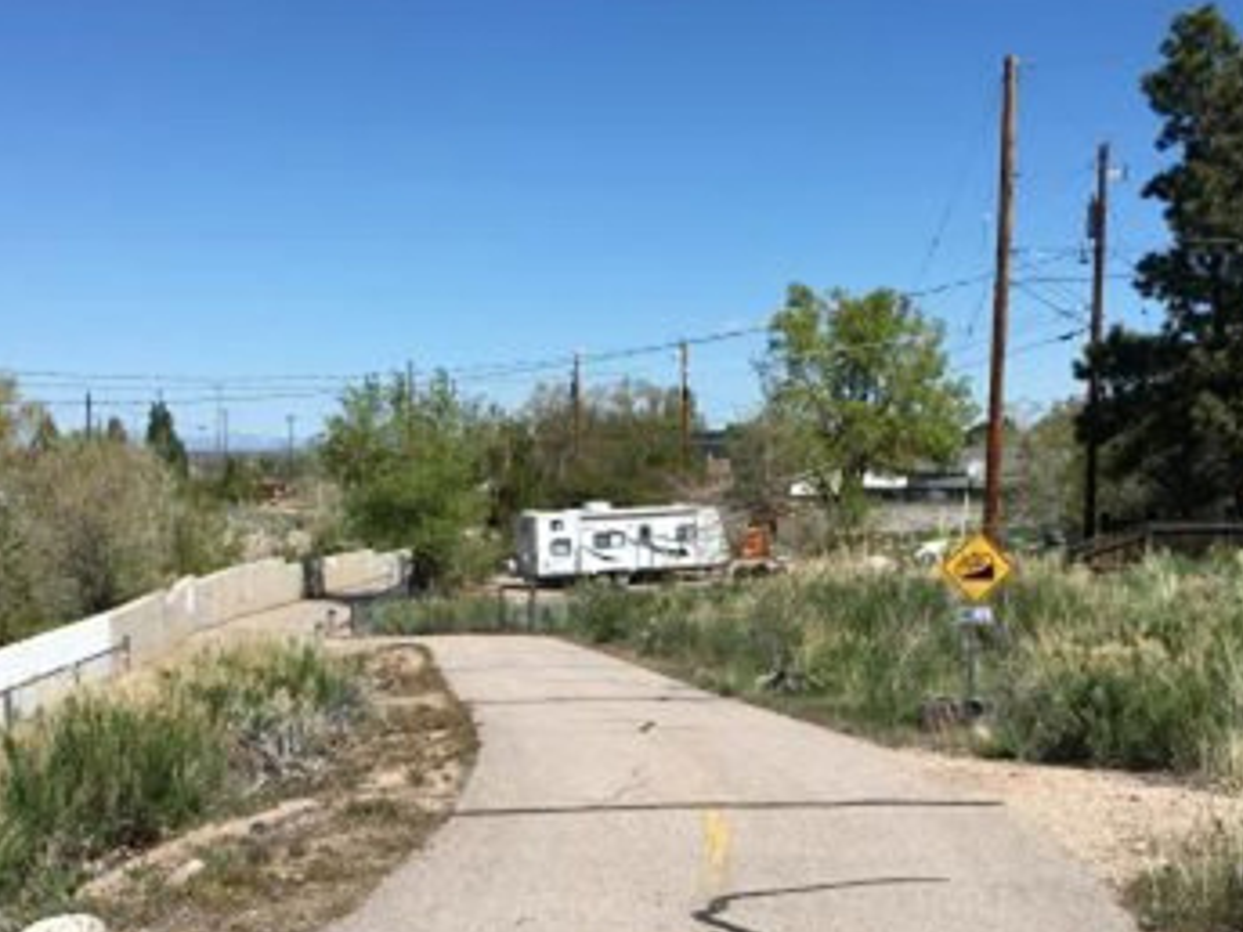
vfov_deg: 26.5
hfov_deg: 35.5
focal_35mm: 54
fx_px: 1939
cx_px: 517
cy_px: 748
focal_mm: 4.15
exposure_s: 1/2079
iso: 25
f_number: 2.2
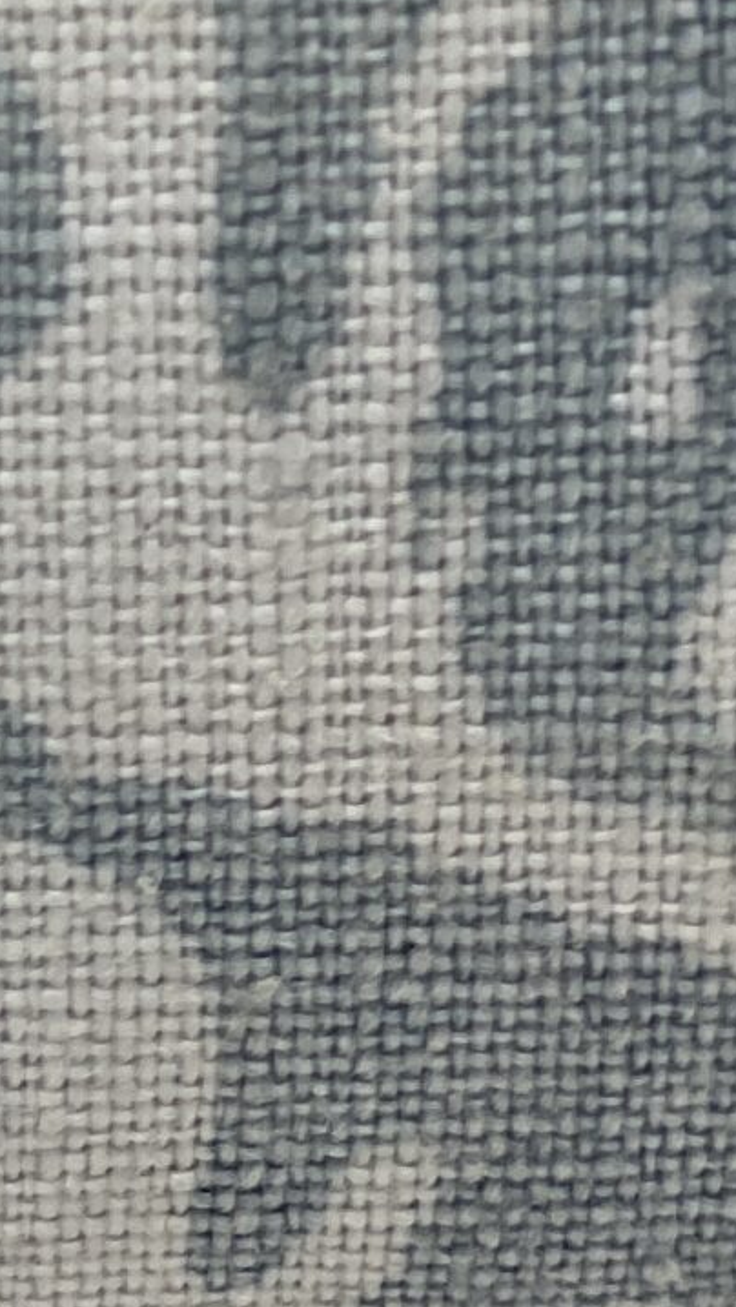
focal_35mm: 202
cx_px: -885
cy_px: -863
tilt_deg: -21.3
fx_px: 7007
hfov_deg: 5.8
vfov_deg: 10.2
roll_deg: +3.9
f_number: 2
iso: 20
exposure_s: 1/190
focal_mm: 6
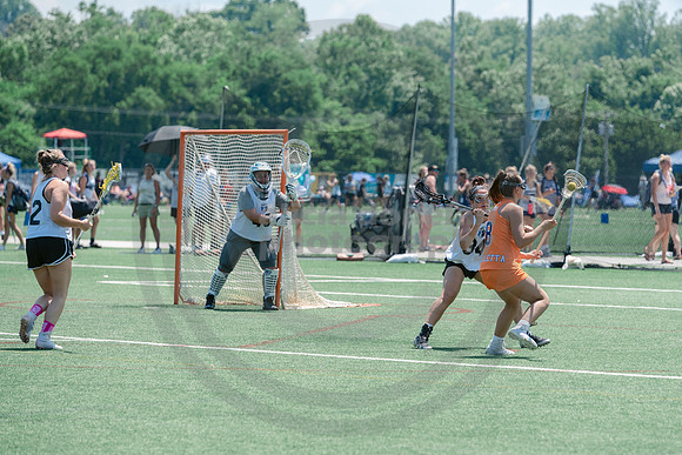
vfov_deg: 6.1
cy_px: 227
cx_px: 367
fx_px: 4241
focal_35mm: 224
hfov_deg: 9.2
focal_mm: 200
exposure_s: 1/1600
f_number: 5
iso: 400
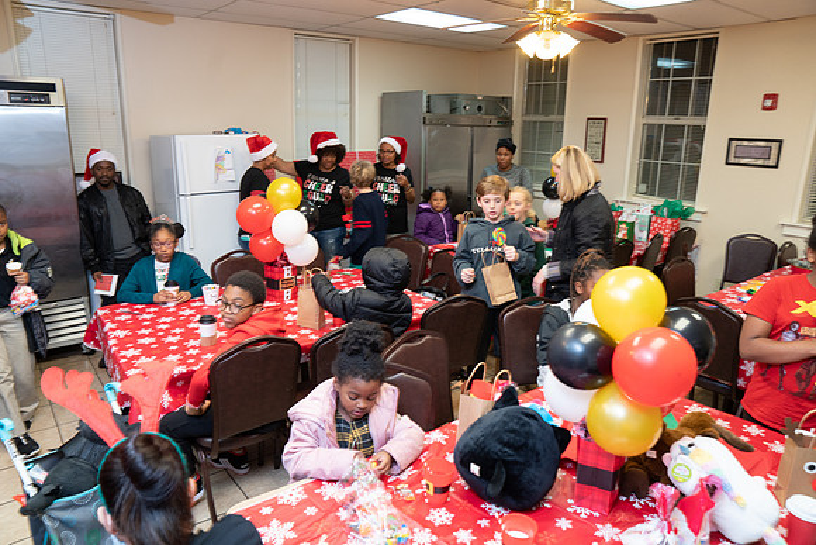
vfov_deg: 53.2
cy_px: 272
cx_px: 408
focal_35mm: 24
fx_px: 544
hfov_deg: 73.7
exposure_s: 1/30
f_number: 4.5
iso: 640
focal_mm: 24
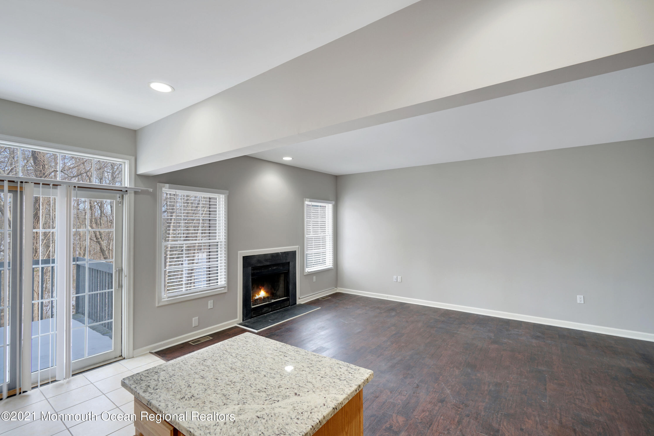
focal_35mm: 16
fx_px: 291
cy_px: 218
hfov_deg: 96.7
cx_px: 327
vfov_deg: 73.7
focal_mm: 16
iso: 100
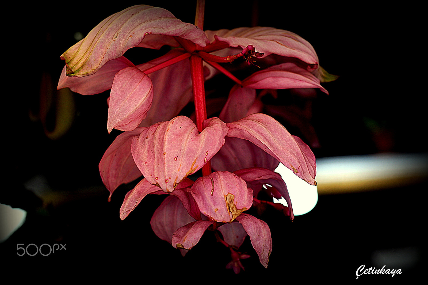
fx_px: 1248
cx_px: 214
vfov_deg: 13.0
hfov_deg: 19.5
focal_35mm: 105
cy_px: 142
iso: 200
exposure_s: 1/125
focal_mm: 105
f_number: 5.6
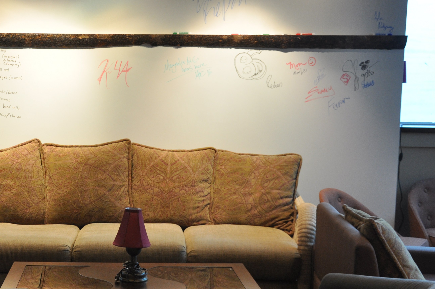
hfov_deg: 32.0
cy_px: 152
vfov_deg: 21.9
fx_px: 746
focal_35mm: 62
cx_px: 119
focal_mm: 25
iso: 500
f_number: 4
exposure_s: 1/15
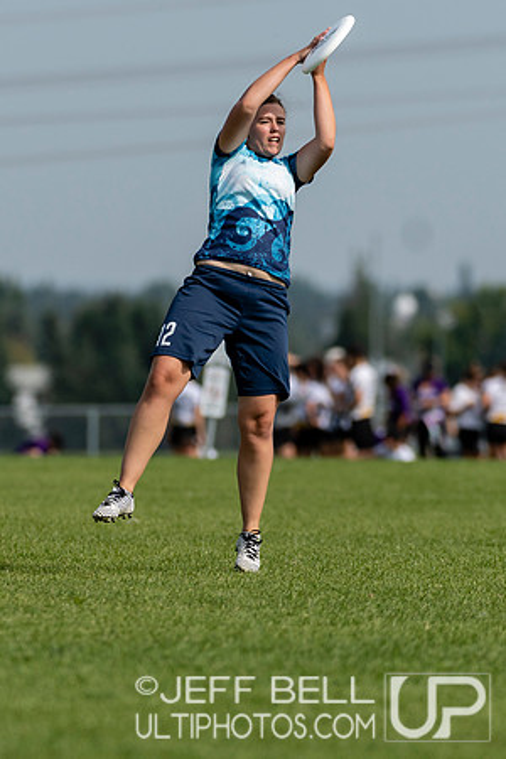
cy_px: 343
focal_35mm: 666
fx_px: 14033
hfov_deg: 2.1
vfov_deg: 3.1
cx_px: 229
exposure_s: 1/1250
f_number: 4
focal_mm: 270
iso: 100
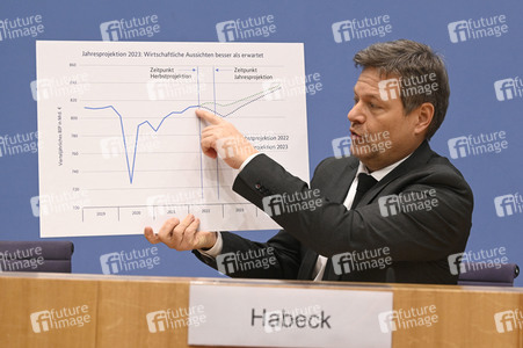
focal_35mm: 70
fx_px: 1016
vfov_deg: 19.4
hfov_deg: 28.9
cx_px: 262
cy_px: 174
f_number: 5.6
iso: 4000
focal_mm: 70
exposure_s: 1/500
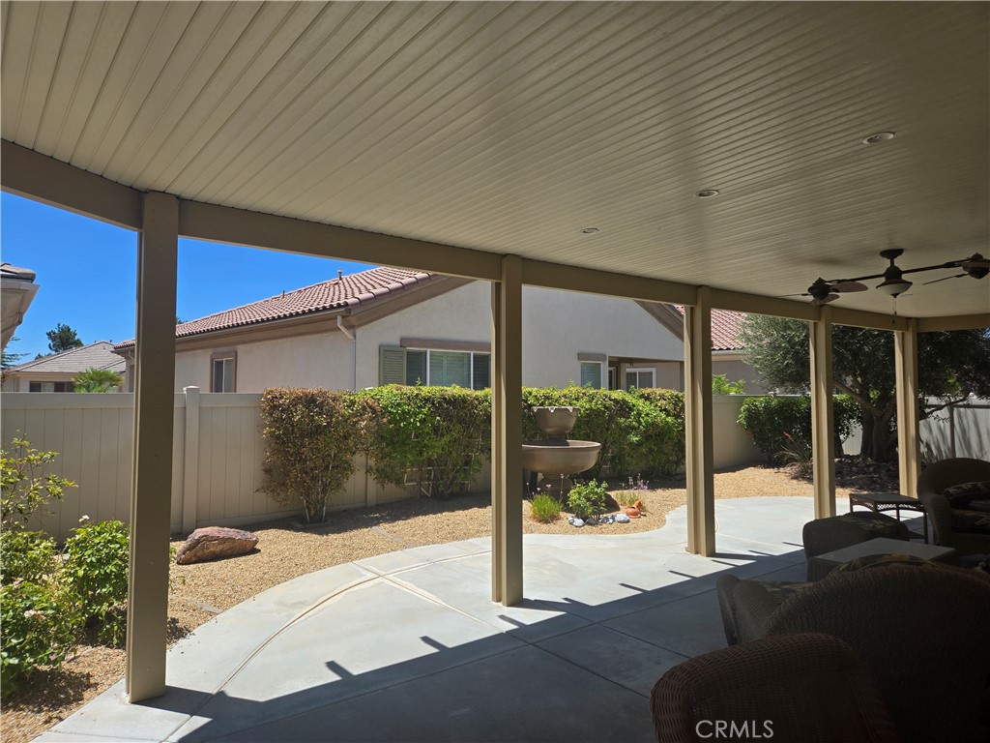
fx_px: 658
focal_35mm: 23
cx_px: 495
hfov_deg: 73.9
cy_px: 372
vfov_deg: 58.9
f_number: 1.8
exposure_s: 1/1659
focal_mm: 5.4
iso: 25
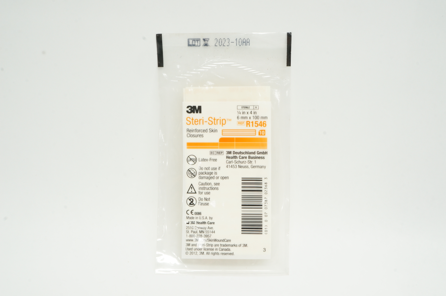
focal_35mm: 44
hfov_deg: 45.0
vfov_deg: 30.8
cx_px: 223
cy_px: 148
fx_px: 538
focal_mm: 29
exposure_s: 1/5
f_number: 18
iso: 400
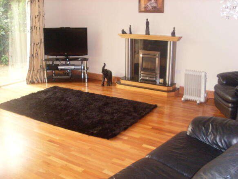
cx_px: 119
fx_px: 261
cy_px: 90
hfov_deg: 49.0
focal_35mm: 38
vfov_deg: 37.7
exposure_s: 1/45
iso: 240
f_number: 3
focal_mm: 6.3
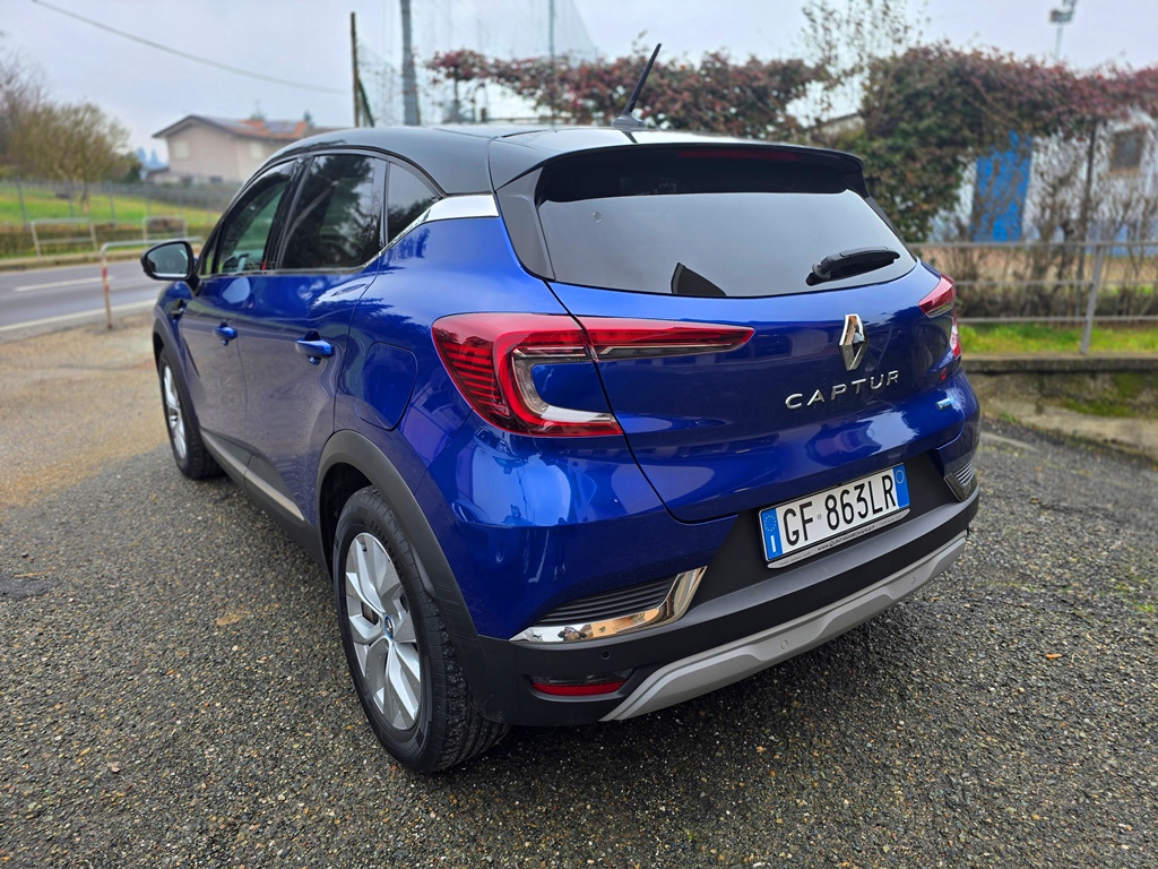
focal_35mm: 23
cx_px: 579
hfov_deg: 73.9
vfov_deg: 58.9
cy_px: 434
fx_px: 769
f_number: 1.7
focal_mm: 6.3
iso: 40
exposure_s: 1/100
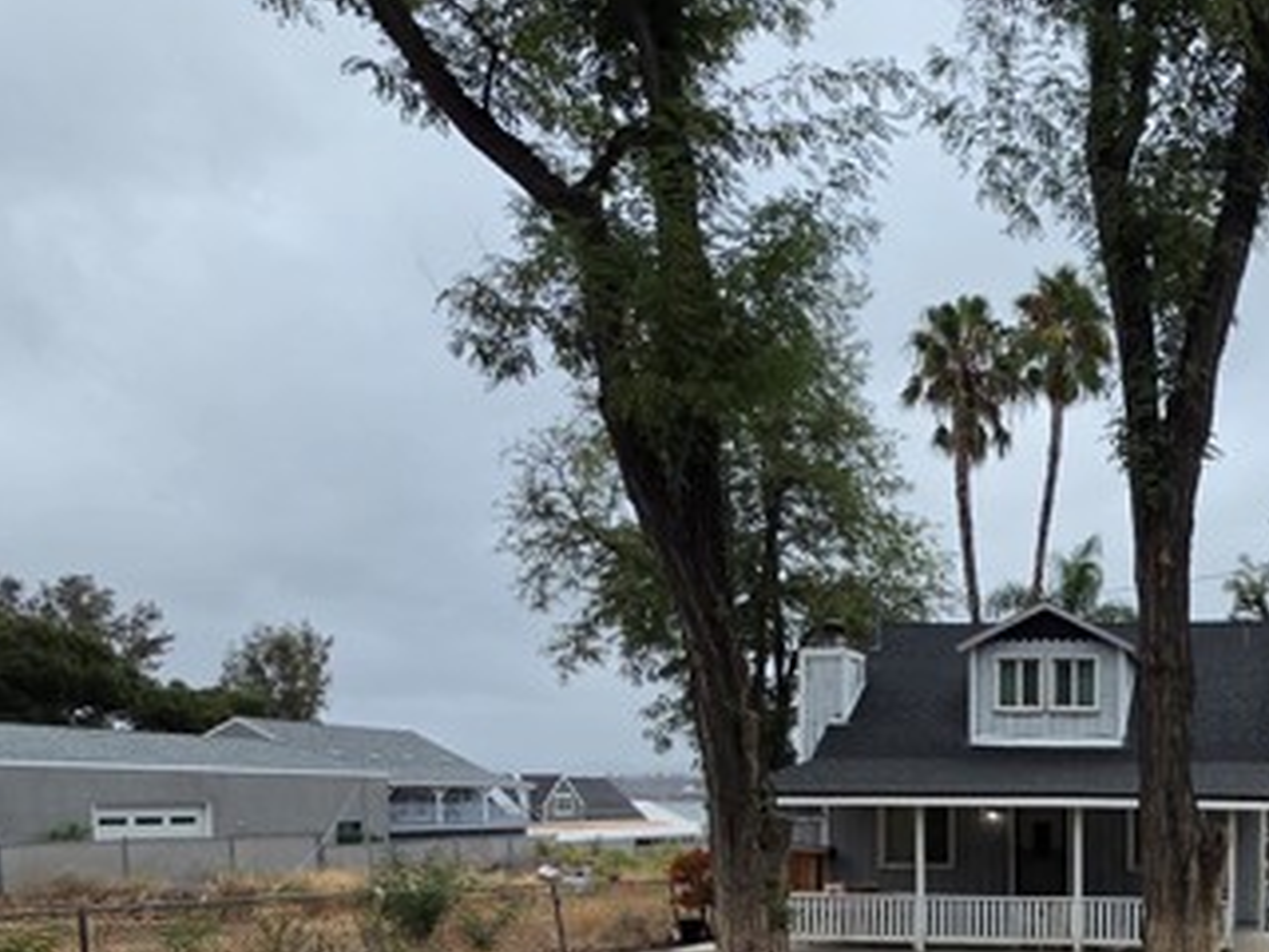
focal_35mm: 26
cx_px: 1190
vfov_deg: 47.9
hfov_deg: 56.1
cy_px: 849
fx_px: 953
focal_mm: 2.2
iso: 40
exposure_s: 1/736
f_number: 1.9
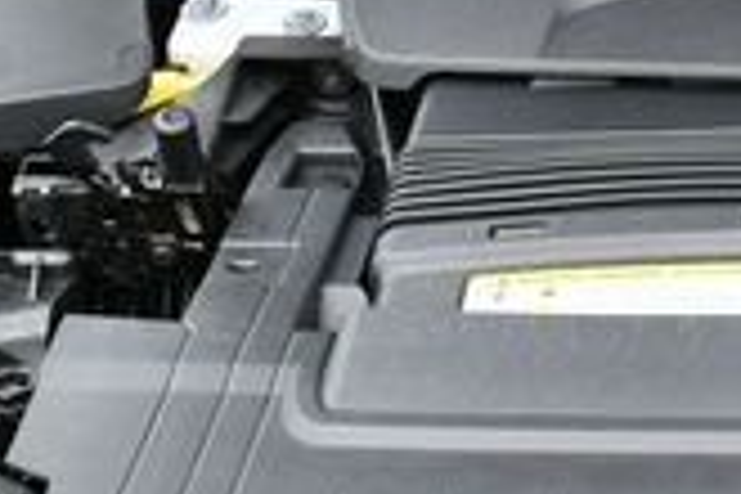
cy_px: -180
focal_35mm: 140
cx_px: 1073
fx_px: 2881
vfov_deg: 9.6
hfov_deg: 13.9
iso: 320
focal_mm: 18
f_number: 5.6
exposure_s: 1/250
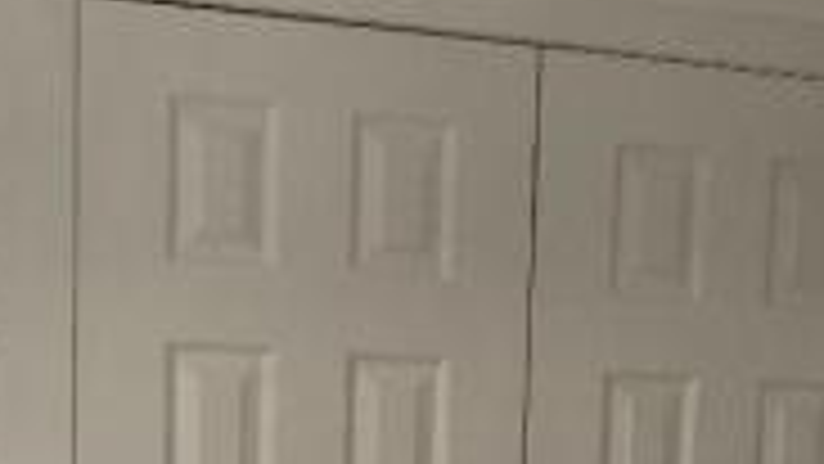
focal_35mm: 97
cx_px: 493
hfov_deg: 22.0
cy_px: 768
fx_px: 2120
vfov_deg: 11.7
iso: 40
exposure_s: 1/20
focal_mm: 3.99
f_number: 1.8
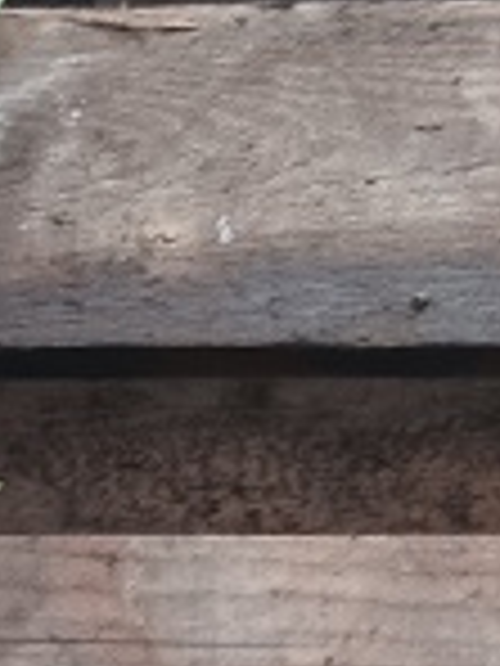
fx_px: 3755
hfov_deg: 7.2
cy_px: 731
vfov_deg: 10.0
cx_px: -604
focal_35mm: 195
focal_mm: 3.66
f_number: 2.2
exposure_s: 1/33.3
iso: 164
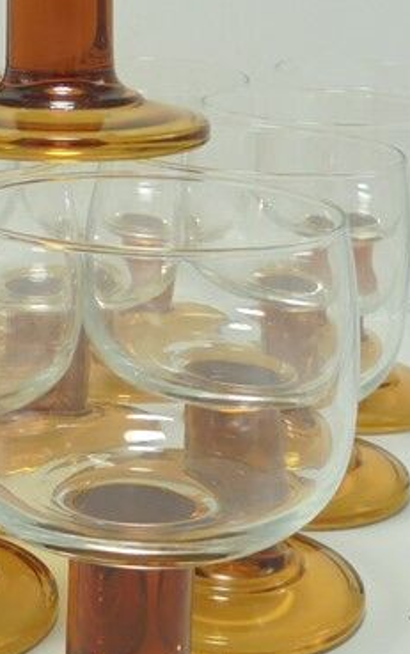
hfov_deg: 17.3
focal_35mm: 75
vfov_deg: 27.4
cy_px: 243
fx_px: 1339
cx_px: 79
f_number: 3.7
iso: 100
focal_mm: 5.3
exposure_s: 1/100
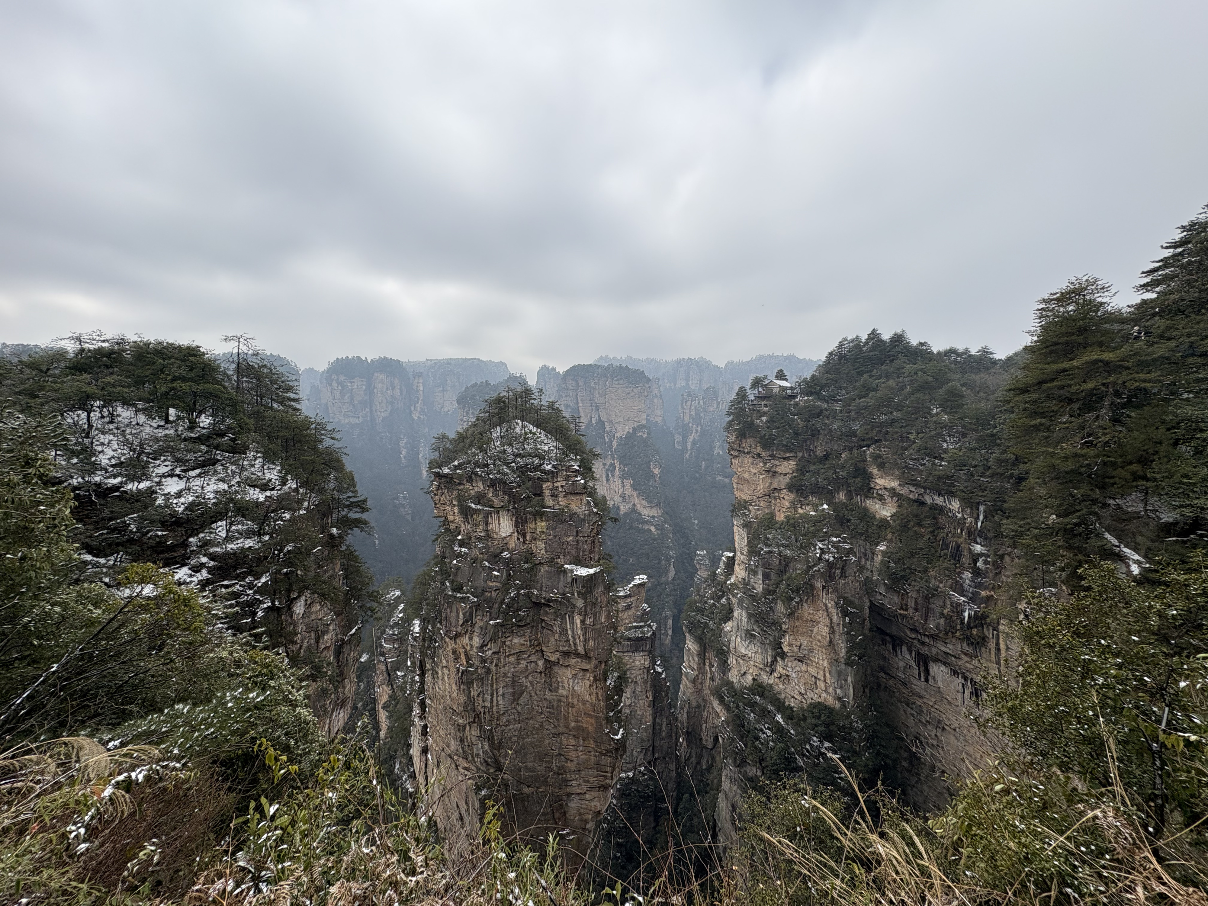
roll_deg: +0.2
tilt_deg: -4.9
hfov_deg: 102.1
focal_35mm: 14
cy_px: 453
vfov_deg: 85.7
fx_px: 489
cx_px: 604
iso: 40
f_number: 2.2
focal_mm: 2.22
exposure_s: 1/1567
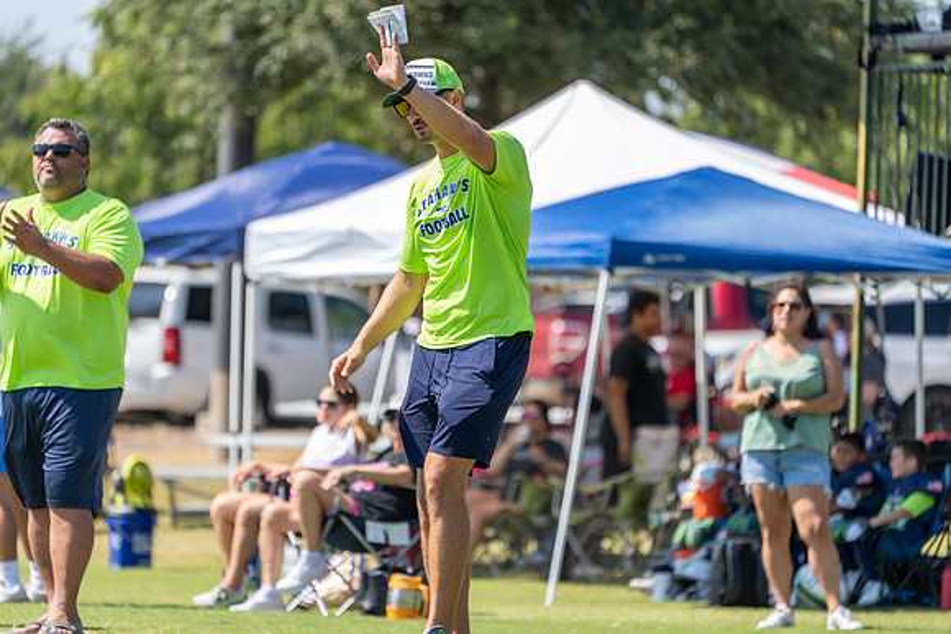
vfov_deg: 3.7
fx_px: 9855
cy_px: 317
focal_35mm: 373
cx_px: 476
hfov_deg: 5.5
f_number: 5.6
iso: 400
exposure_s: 1/1250
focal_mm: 373
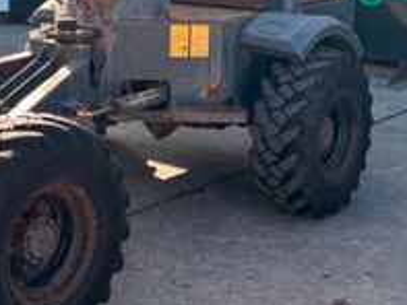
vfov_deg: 19.5
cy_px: -12
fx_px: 859
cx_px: -14
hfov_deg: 25.2
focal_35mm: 73
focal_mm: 6.76
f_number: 1.78
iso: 100
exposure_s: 1/1553
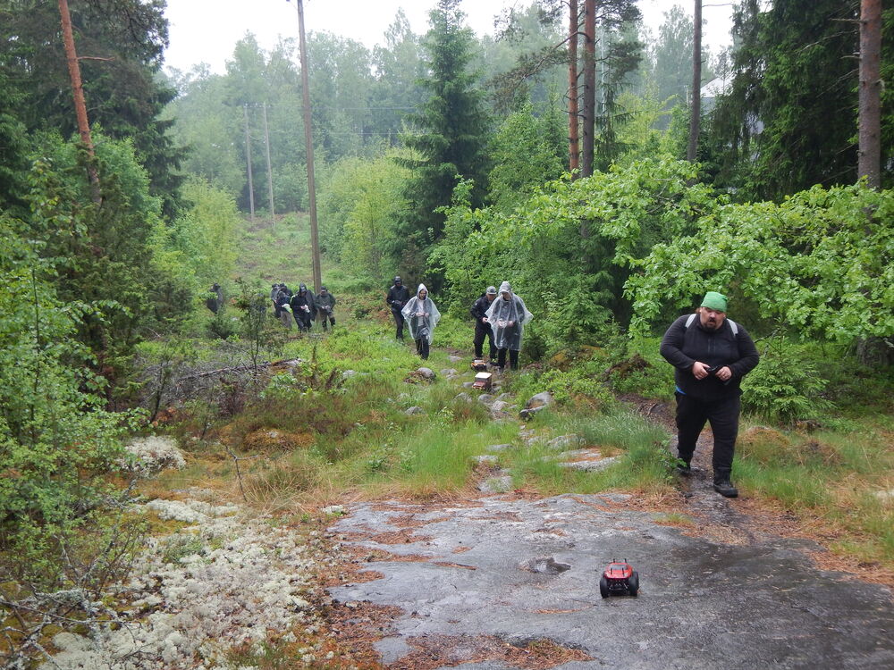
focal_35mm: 39
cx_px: 447
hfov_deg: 47.9
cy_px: 335
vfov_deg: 36.8
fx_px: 1007
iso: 125
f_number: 4
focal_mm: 7
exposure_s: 1/80
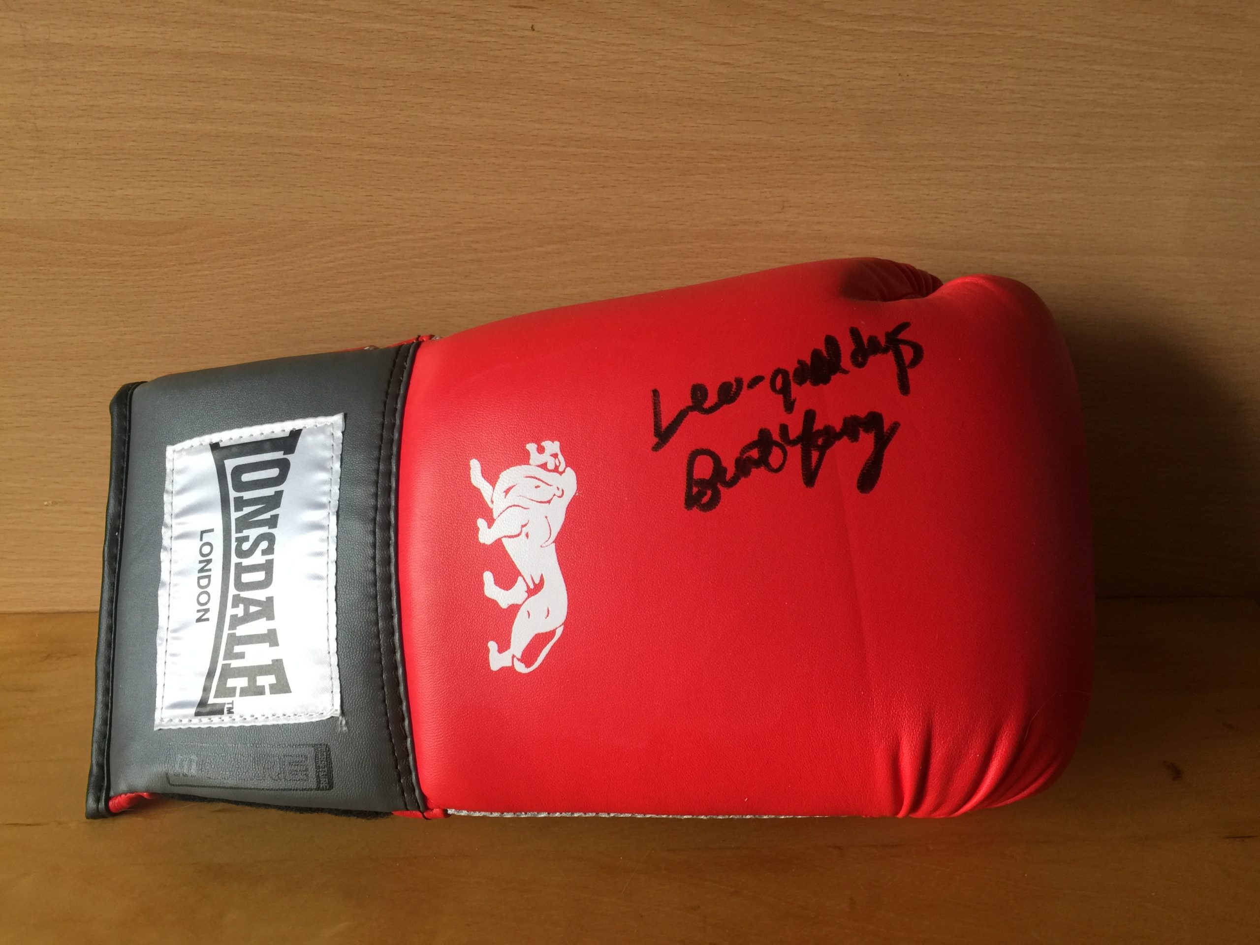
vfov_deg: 48.2
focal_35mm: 29
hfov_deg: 61.7
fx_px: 1056
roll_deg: -1.7
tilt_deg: -25.5
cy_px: 472
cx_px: 630
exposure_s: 1/33
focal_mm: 4.15
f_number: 2.2
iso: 50
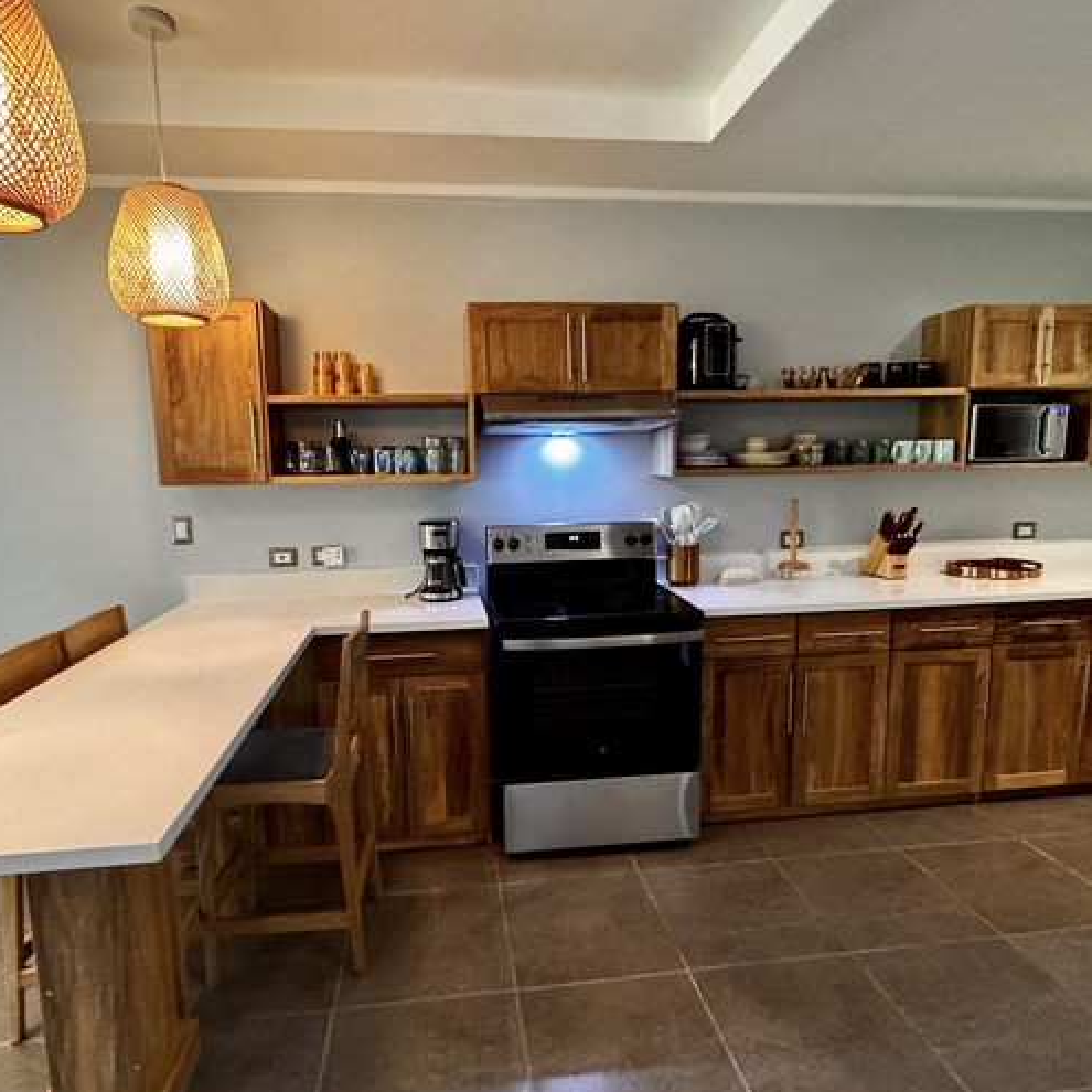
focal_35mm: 20
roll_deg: +1.4
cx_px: 516
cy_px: 552
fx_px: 714
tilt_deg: -7.6
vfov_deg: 74.8
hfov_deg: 74.8
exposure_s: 1/60
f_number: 2.2
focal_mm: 2.22
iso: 640
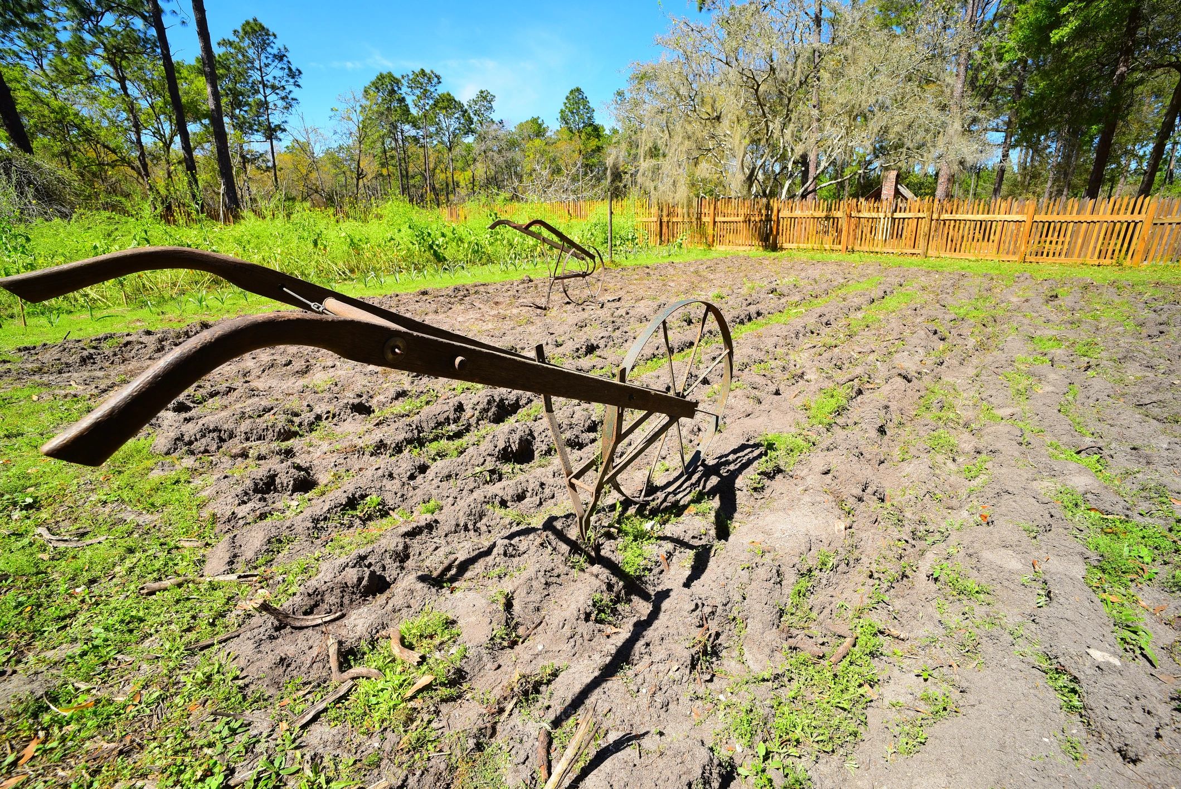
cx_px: 590
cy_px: 394
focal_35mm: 15
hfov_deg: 100.4
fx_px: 492
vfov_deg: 77.4
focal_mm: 15
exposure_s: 1/125
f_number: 16
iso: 160
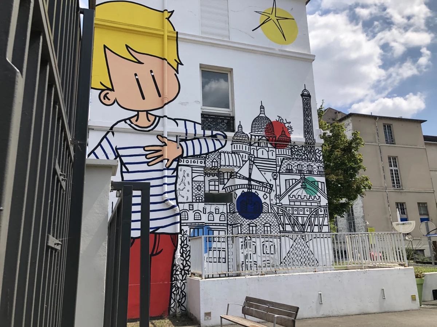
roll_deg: +4.0
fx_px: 353
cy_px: 164
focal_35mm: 28
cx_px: 218
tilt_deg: +14.8
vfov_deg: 49.7
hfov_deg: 63.4
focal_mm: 4
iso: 20
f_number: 1.8
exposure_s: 1/1453
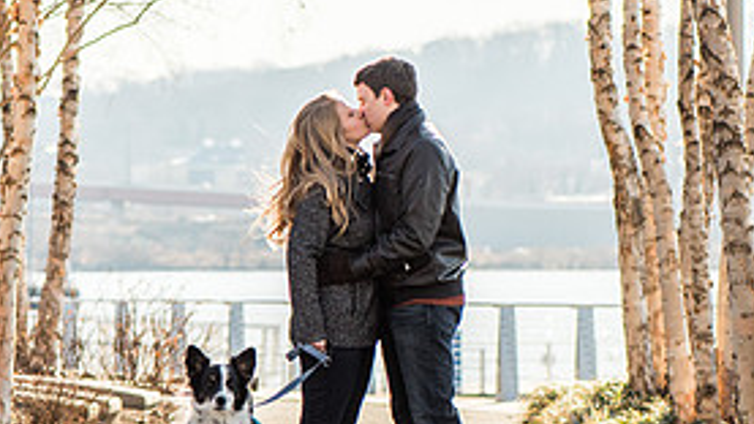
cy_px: 213
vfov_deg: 4.3
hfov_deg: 7.6
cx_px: 610
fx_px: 5640
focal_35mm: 282
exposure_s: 1/1600
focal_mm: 105
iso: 100
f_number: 2.8
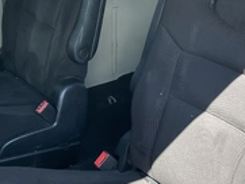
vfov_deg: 22.9
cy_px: 119
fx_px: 453
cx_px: 134
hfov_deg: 30.2
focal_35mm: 64
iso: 32
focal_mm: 3
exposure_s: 1/172
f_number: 1.8
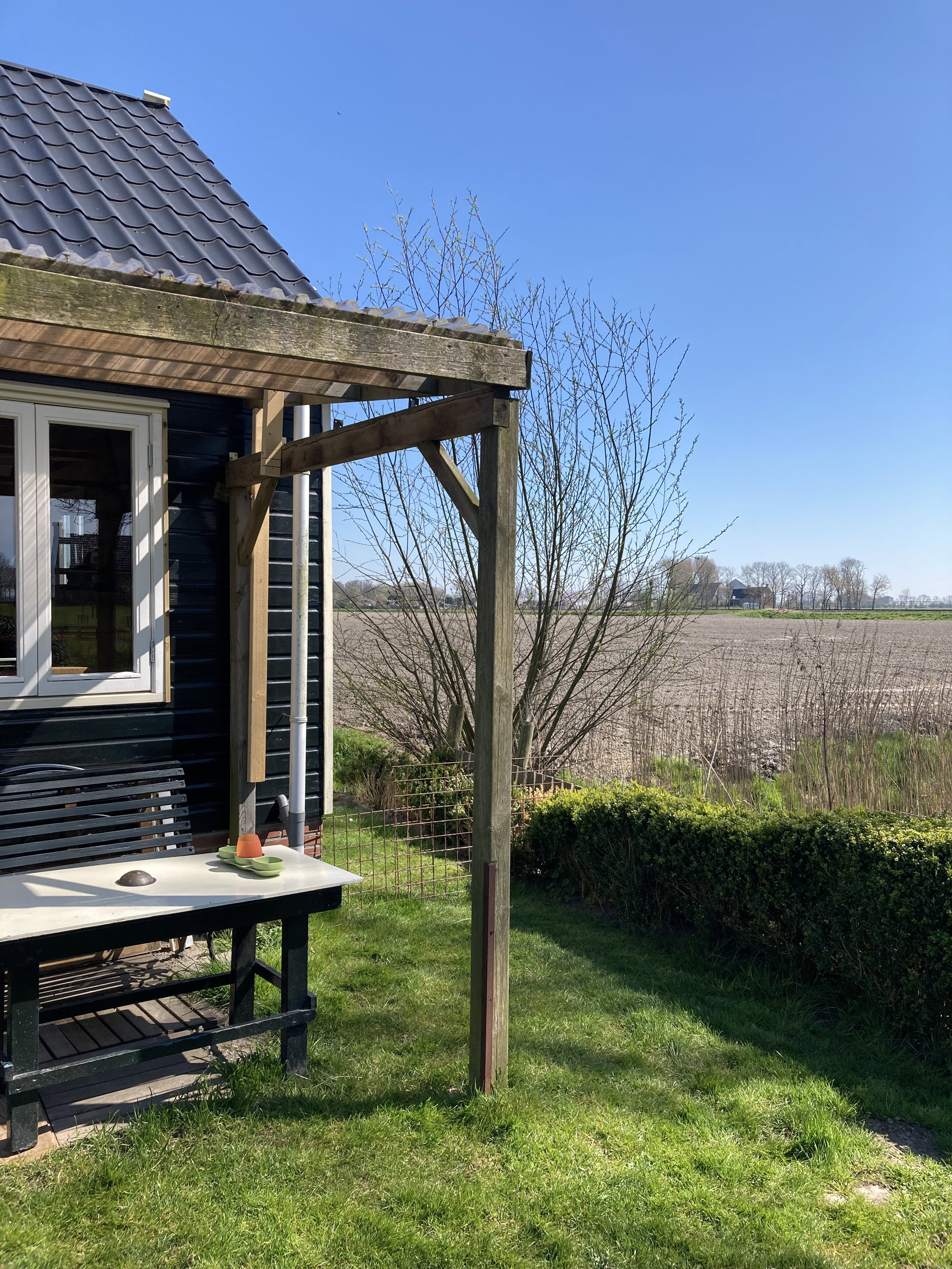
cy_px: 634
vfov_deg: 63.4
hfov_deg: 49.7
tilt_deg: -0.5
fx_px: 1027
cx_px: 476
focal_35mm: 28
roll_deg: +0.7
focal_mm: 3.99
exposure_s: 1/1453
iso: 20
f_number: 1.8
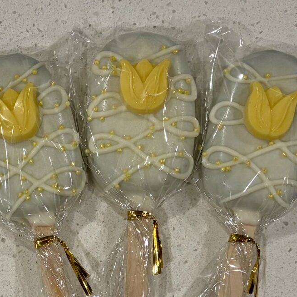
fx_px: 349
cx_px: 133
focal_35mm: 36
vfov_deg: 45.9
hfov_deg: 46.0
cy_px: 171
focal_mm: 5.96
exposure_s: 1/120
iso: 125
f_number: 1.6
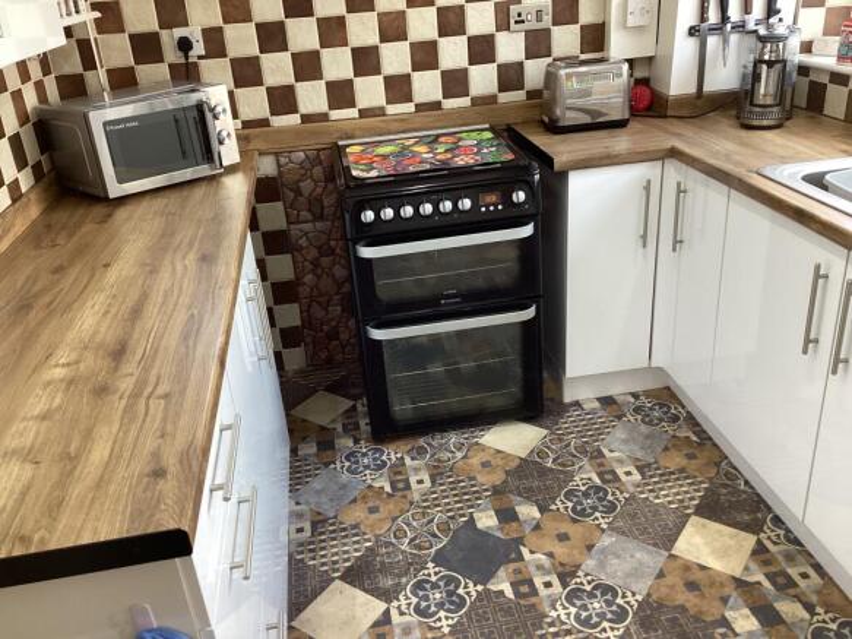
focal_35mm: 31
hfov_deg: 58.4
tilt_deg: -25.0
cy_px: 320
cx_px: 426
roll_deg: +4.5
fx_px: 763
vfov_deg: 45.4
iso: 80
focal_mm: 3.3
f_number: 2.4
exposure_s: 1/60
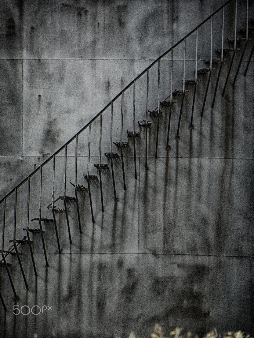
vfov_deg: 2.9
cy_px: 169
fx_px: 6614
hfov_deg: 2.2
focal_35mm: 676
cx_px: 127
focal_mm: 119.6
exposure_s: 1/125
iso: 64
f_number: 5
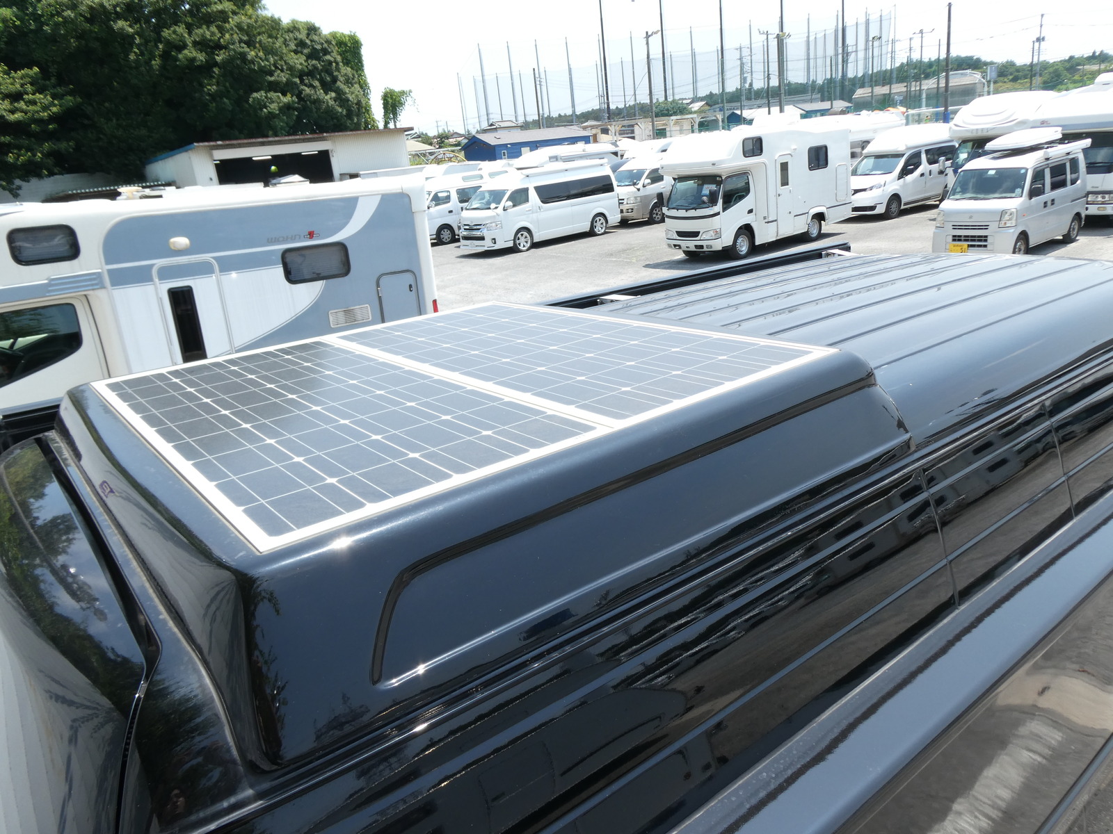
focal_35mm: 24
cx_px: 556
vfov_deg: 56.8
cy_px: 417
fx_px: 772
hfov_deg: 71.6
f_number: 3.3
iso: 80
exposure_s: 1/500
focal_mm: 4.3
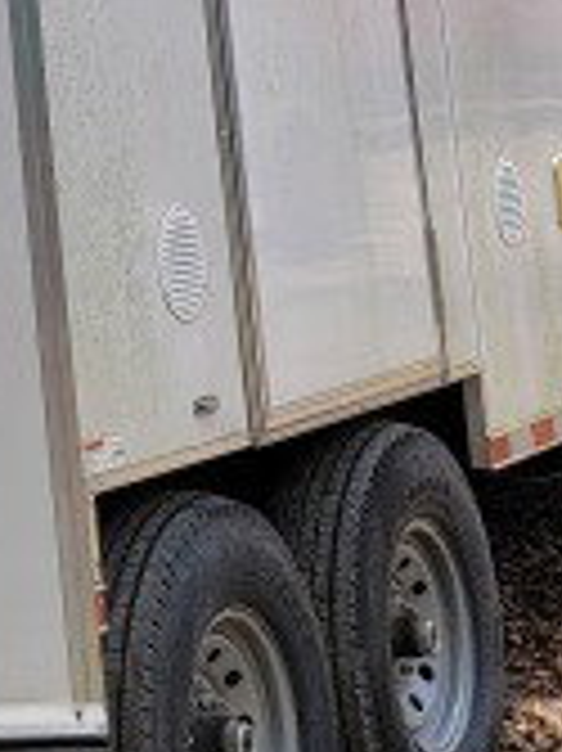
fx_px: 2536
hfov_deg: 11.4
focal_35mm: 117
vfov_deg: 15.7
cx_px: -566
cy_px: -313
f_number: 1.8
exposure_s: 1/539
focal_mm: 6.7
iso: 16
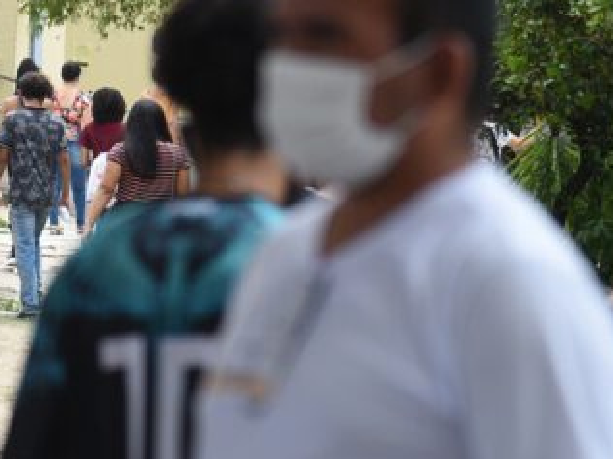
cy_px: 201
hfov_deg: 7.1
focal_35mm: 279
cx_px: 17
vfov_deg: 5.3
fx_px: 4937
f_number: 4.5
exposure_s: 1/400
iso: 160
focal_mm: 120
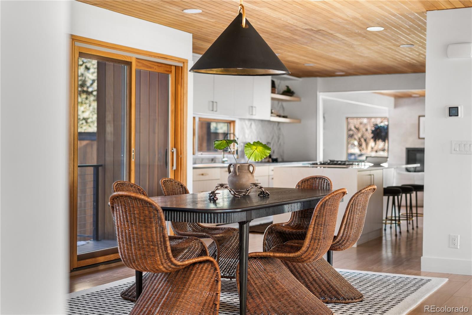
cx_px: 236
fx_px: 655
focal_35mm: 50
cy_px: 158
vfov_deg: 27.0
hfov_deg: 39.6
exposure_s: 1/40
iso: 125
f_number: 1.8
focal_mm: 50
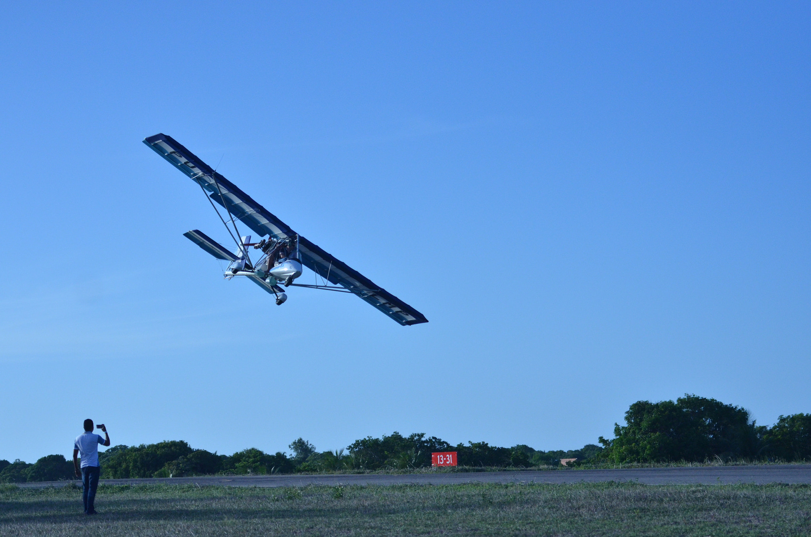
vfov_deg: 13.0
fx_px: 2360
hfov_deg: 19.5
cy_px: 268
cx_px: 406
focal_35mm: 105
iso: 1250
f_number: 2.8
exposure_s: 1/8000
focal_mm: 70
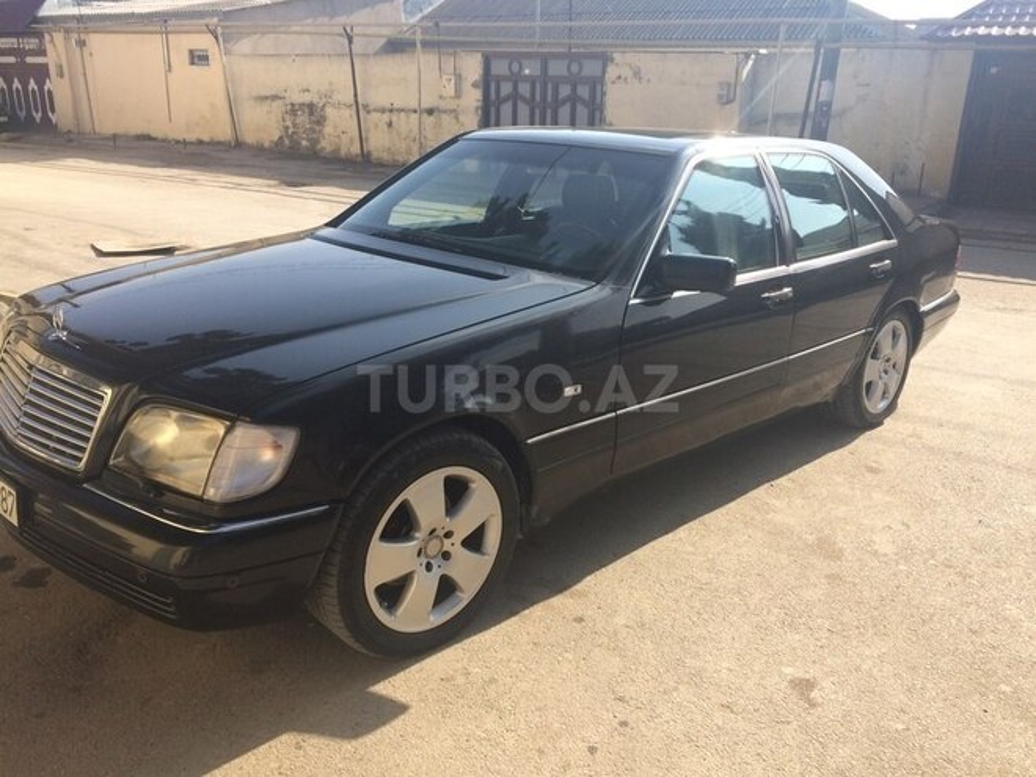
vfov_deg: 48.2
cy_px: 388
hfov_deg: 61.7
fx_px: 868
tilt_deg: -15.8
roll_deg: -0.5
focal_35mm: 29
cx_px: 518
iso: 32
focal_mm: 4.15
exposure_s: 1/1172
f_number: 2.2
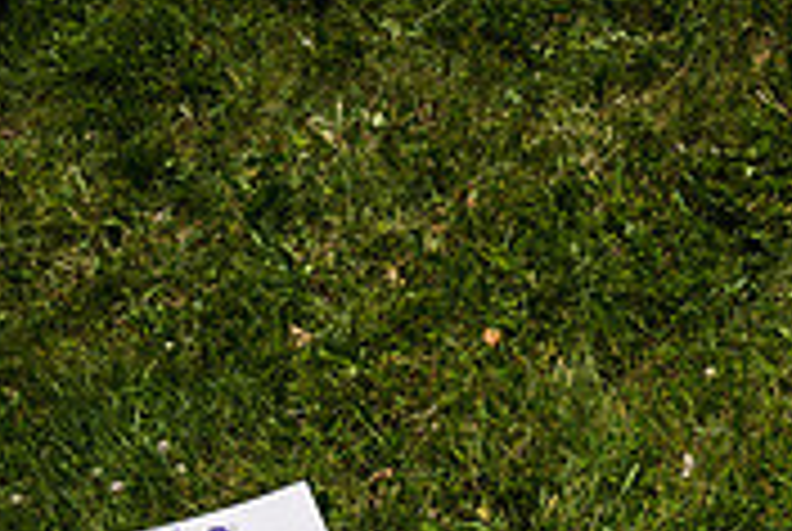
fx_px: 1741
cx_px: 765
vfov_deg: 15.9
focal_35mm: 79
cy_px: 794
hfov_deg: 24.6
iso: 200
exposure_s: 1/4000
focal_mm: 24
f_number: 4.5
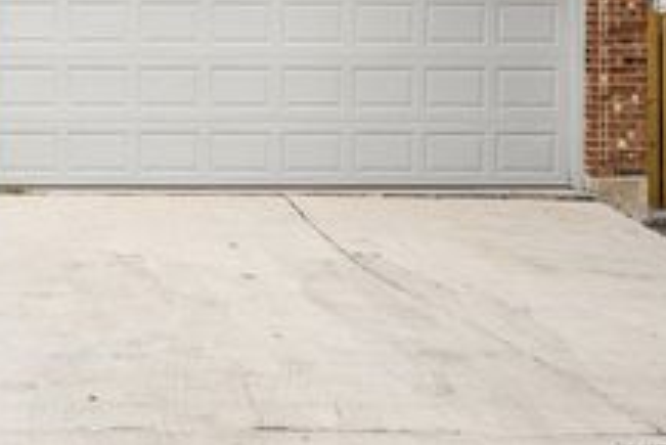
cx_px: 49
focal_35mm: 76
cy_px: -57
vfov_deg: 17.3
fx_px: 1407
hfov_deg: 25.7
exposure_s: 1/250
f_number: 8
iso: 100
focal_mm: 33
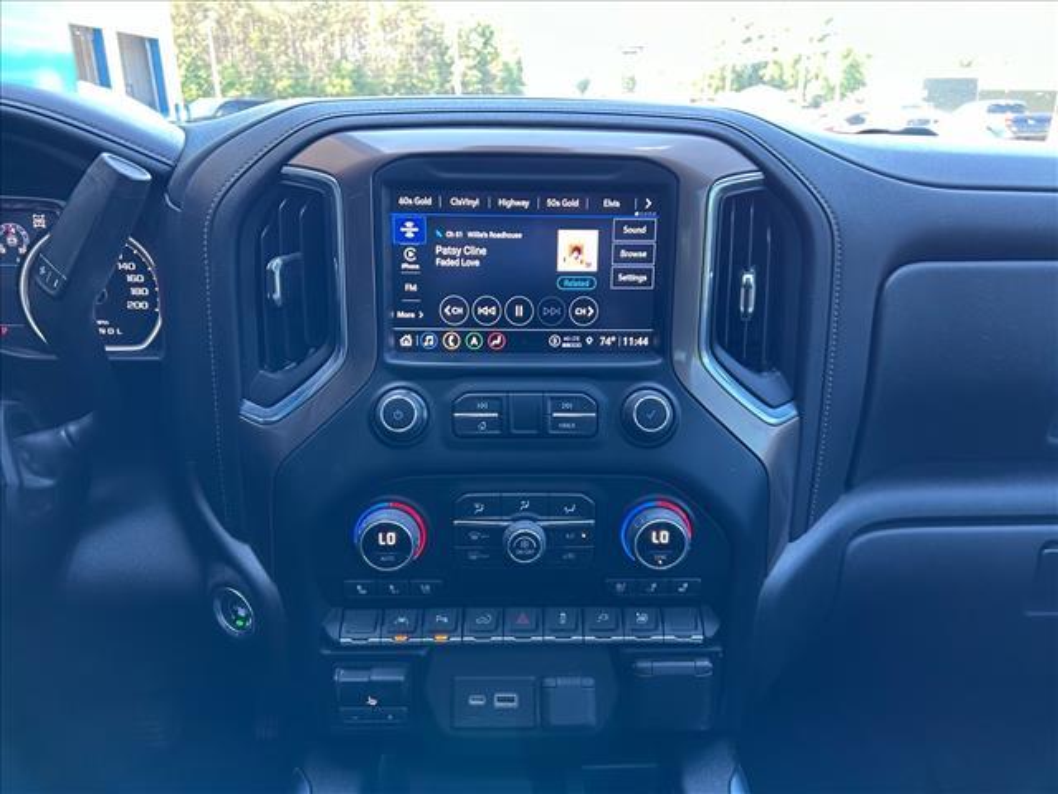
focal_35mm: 26
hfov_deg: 67.3
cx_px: 529
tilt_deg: -19.8
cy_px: 397
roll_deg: +0.2
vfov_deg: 53.1
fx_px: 795
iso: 160
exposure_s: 1/60
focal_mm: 5.7
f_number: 1.5
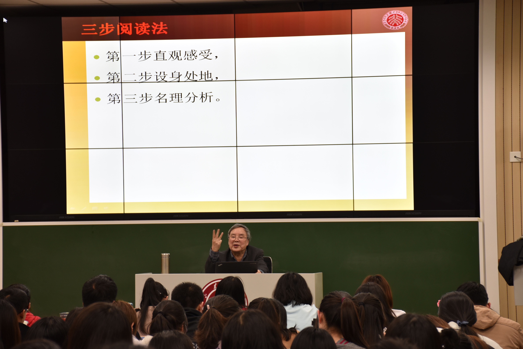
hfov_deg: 21.9
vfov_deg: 14.7
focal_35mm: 93
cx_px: 262
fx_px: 1351
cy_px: 174
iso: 200
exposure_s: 1/20
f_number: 5
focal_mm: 62
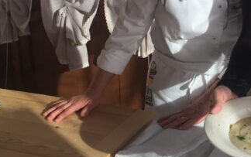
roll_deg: -0.2
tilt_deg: -13.4
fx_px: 452
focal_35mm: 66
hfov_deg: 29.7
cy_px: 4
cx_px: 227
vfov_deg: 19.2
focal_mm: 4.15
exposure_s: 1/807
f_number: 2.2
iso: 32
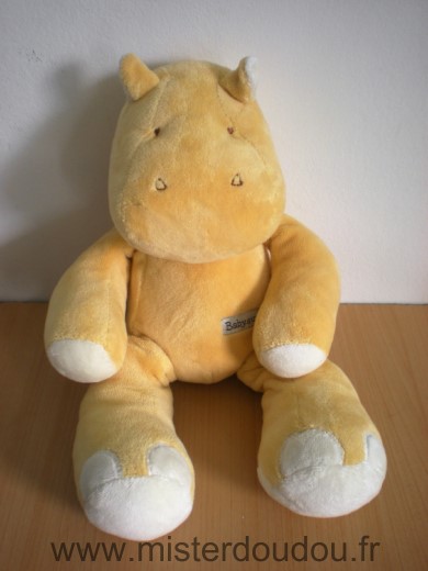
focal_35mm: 38
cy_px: 286
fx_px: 626
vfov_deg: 49.0
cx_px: 214
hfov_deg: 37.7
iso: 114
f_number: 3.1
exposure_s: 1/56.2
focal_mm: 6.3
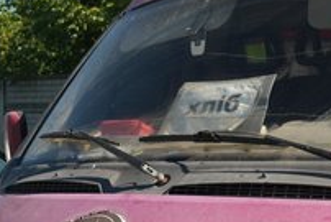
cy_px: 152
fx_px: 837
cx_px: 129
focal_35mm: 91
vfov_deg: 15.0
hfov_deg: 22.3
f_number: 5.6
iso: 125
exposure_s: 1/60
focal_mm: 46
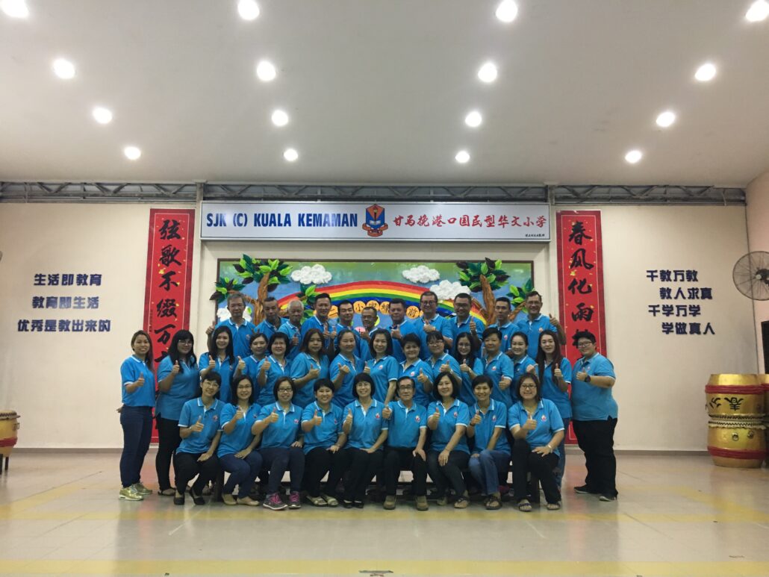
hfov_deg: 61.6
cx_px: 384
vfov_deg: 48.2
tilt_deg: +8.4
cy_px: 288
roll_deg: +0.6
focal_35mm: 29
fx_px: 644
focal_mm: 4.15
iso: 160
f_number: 2.2
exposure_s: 1/33
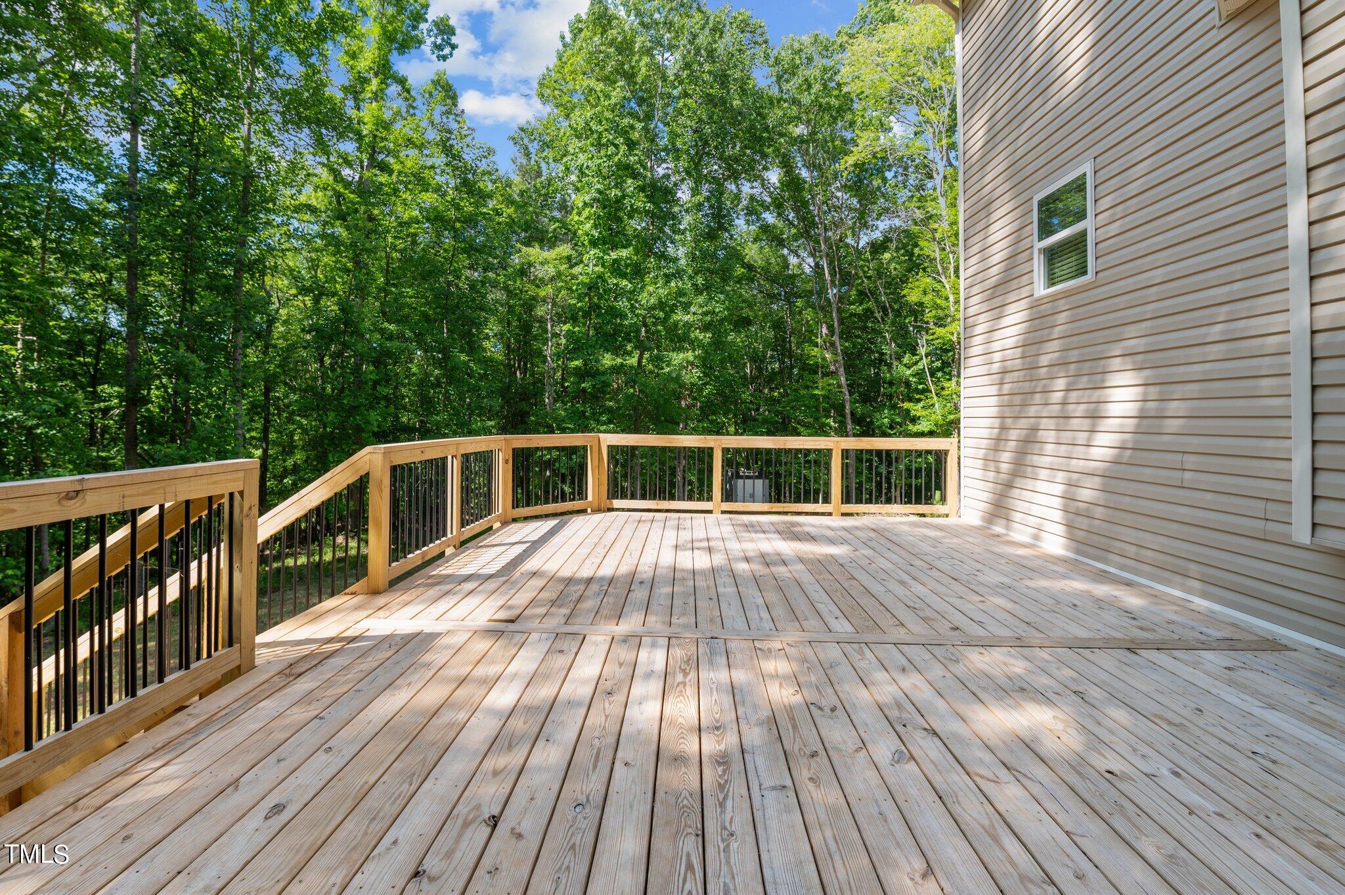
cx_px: 672
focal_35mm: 15
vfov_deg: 77.2
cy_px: 448
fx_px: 560
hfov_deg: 100.4
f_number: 6.3
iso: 400
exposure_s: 1/160
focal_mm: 15
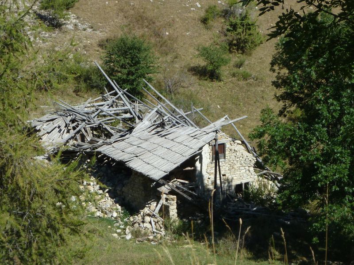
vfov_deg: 10.8
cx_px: 177
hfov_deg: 14.4
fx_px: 1401
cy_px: 132
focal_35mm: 137
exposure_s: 1/500
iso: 80
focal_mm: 22.5
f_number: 4.5
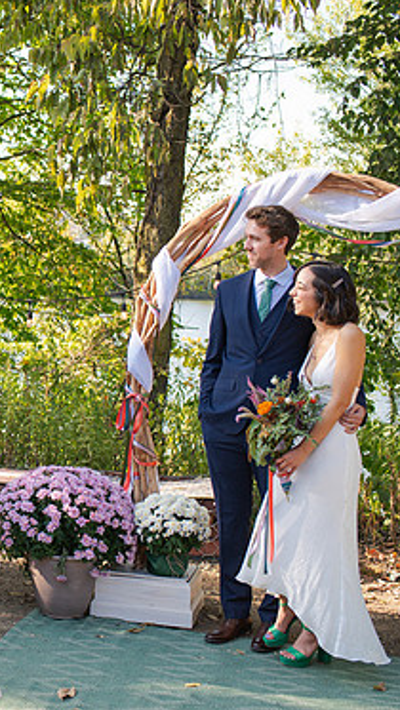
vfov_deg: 36.6
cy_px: 362
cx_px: -80
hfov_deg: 19.8
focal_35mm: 57
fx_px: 1074
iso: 560
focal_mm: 35
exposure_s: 1/1250
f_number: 3.5
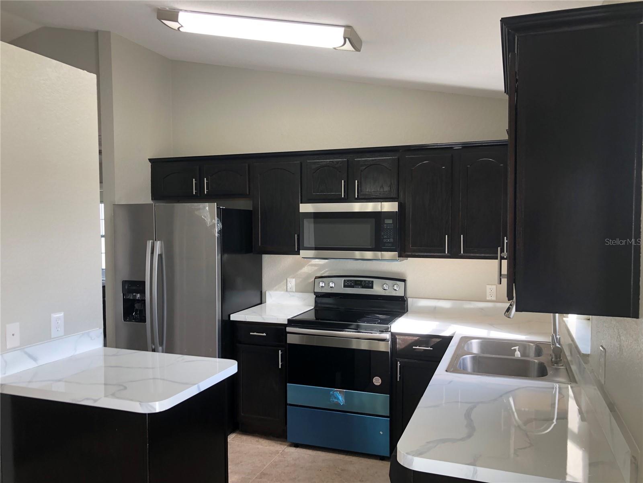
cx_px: 322
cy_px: 242
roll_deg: +1.9
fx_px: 520
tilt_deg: -3.3
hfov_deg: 63.4
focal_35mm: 28
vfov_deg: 49.7
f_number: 1.8
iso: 64
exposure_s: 1/120
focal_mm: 3.99
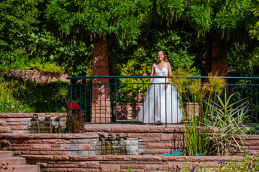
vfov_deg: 9.4
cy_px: 82
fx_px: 1053
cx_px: 130
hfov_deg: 14.0
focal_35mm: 146
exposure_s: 1/400
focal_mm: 135
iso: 200
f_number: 6.3
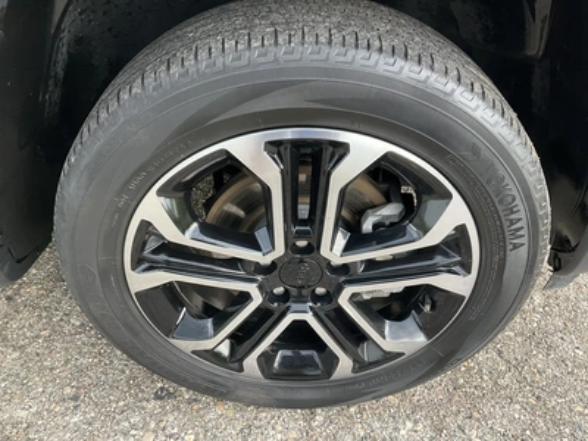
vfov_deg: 48.2
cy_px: 220
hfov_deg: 61.7
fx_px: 493
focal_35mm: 29
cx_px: 294
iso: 80
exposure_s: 1/60
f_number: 1.8
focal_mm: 3
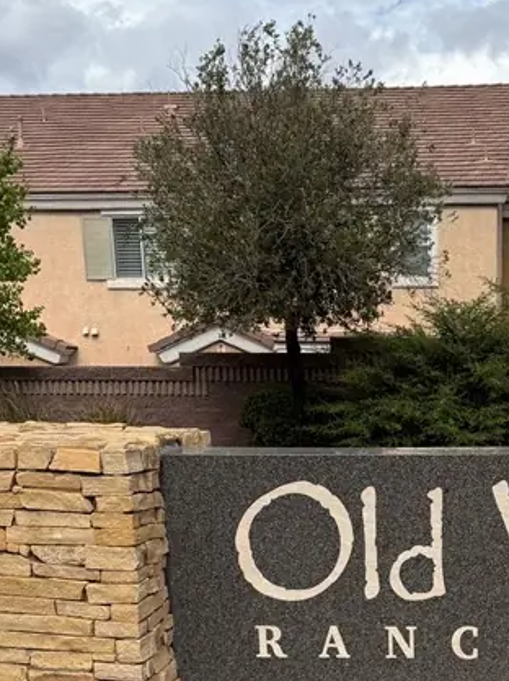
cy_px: 715
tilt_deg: -19.0
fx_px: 1159
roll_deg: +0.4
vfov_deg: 30.0
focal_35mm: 59
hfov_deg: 24.1
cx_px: 454
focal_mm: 6.76
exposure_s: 1/5319
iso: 80
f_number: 1.78
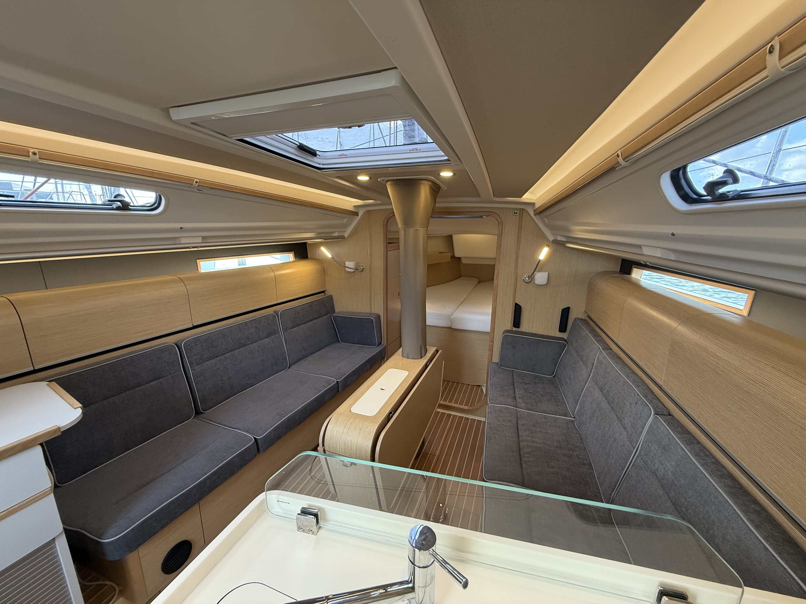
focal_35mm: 14
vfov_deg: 85.7
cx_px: 403
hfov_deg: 102.1
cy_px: 302
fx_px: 326
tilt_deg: -13.0
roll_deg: -0.7
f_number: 2.2
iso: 250
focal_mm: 2.22
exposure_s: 1/99
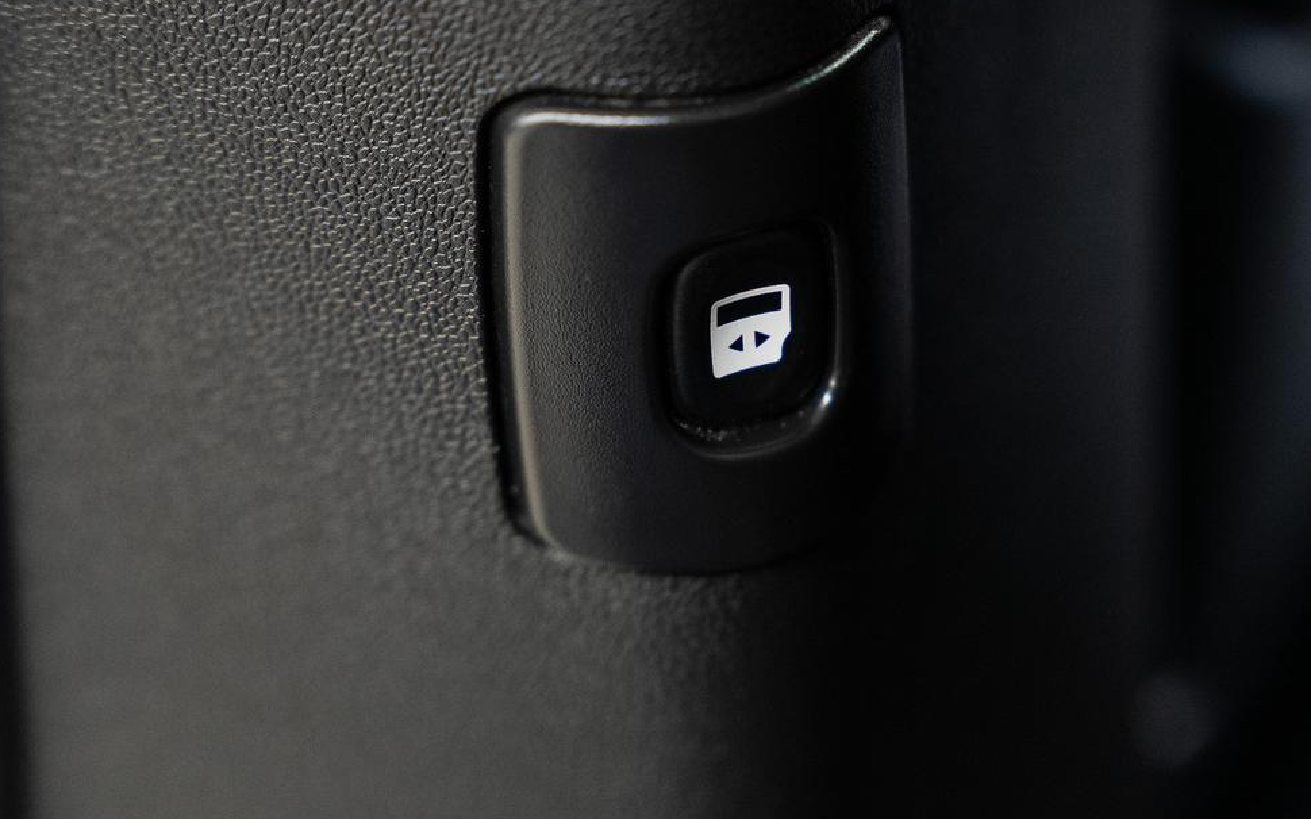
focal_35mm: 102
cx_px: 742
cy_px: 332
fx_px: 3644
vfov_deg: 12.8
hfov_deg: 20.4
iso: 2000
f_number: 2.8
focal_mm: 67.4
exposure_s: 1/40
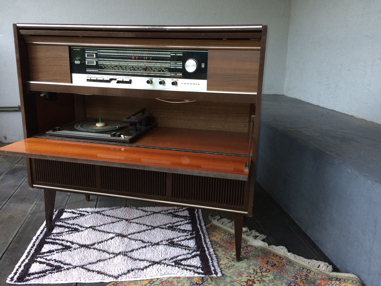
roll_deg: -0.5
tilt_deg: -14.1
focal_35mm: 29
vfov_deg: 48.2
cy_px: 143
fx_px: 319
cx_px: 190
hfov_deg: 61.7
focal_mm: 4.15
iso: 160
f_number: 2.2
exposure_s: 1/33
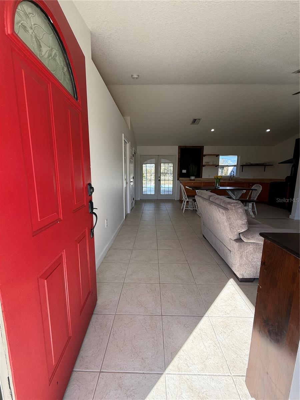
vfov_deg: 102.1
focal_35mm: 14
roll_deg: -0.8
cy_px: 200
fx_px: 162
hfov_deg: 85.7
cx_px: 150
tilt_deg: -9.3
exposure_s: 1/205
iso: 64
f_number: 2.2
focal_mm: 2.22
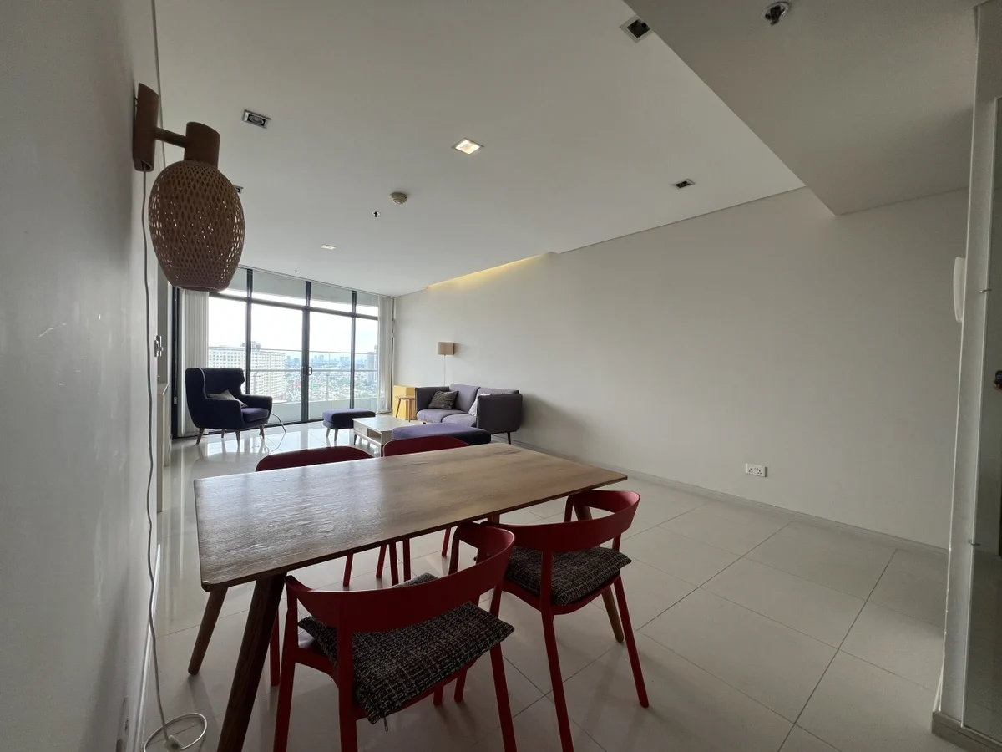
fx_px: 376
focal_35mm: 13
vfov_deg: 89.9
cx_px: 501
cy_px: 376
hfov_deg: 106.2
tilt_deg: -1.2
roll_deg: -1.3
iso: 32
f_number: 1.8
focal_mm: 1.57
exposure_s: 1/116
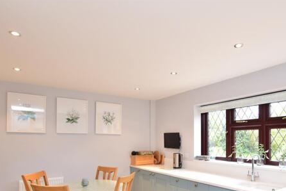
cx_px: 175
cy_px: 137
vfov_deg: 55.1
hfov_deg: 77.5
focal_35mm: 22
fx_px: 175
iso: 200
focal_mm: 10
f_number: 5
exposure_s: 1/15
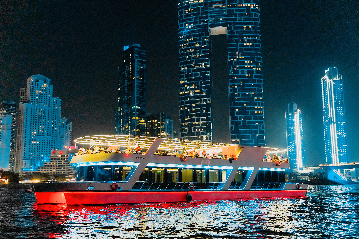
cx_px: 180
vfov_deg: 33.4
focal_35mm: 40
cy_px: 120
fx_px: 399
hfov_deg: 48.5
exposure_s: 1/125
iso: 5000
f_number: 3.2
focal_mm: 40
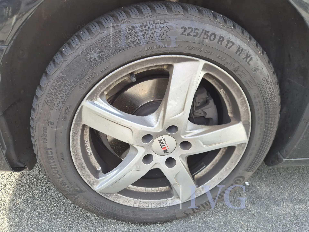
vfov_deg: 58.9
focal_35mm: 23
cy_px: 116
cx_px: 154
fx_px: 205
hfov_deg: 73.9
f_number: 1.8
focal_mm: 5.4
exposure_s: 1/180
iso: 64
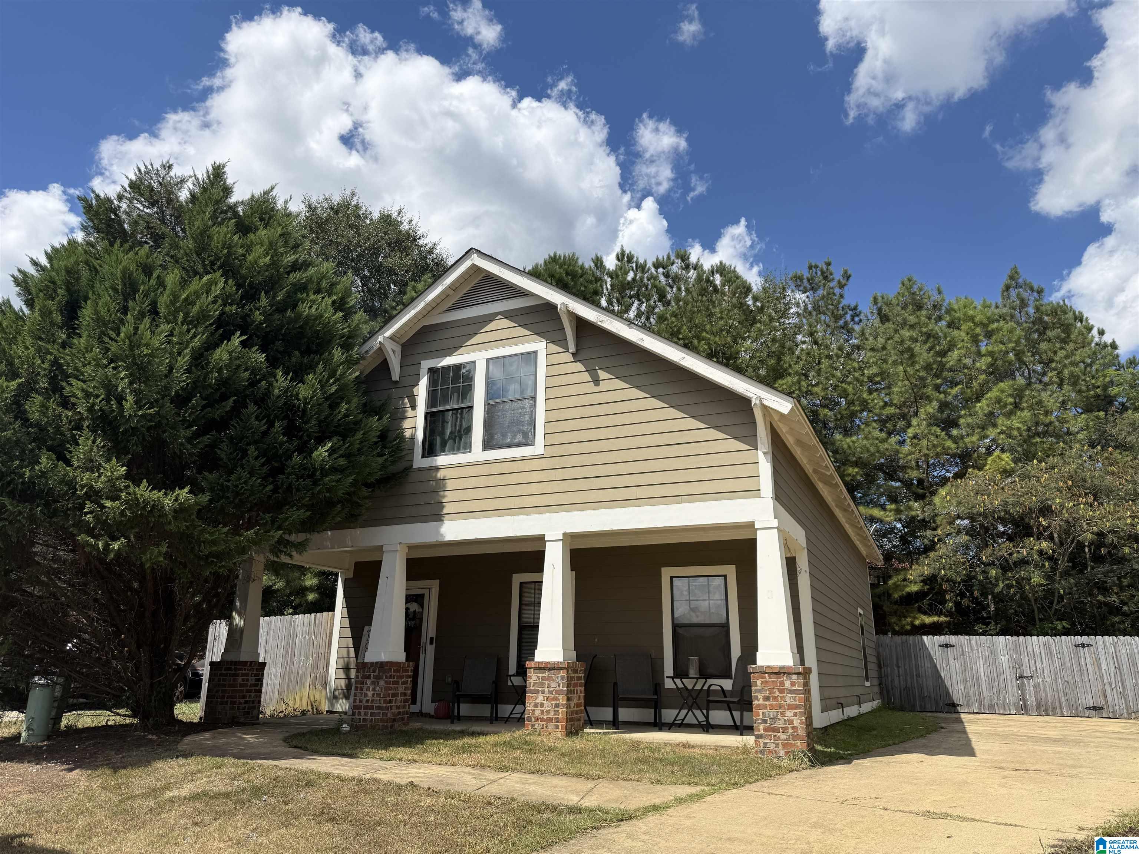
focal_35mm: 24
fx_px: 790
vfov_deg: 56.8
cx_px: 570
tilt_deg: +17.6
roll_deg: -1.0
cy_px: 427
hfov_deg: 71.6
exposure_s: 1/5319
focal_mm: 6.76
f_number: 1.78
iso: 80
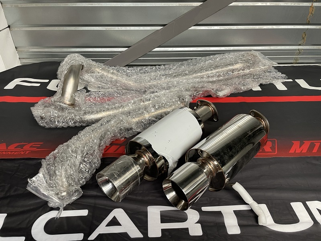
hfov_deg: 67.3
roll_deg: -0.3
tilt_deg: -35.0
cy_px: 120
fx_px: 241
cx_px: 160
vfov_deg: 53.1
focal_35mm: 26
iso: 80
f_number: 1.6
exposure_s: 1/50
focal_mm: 4.2
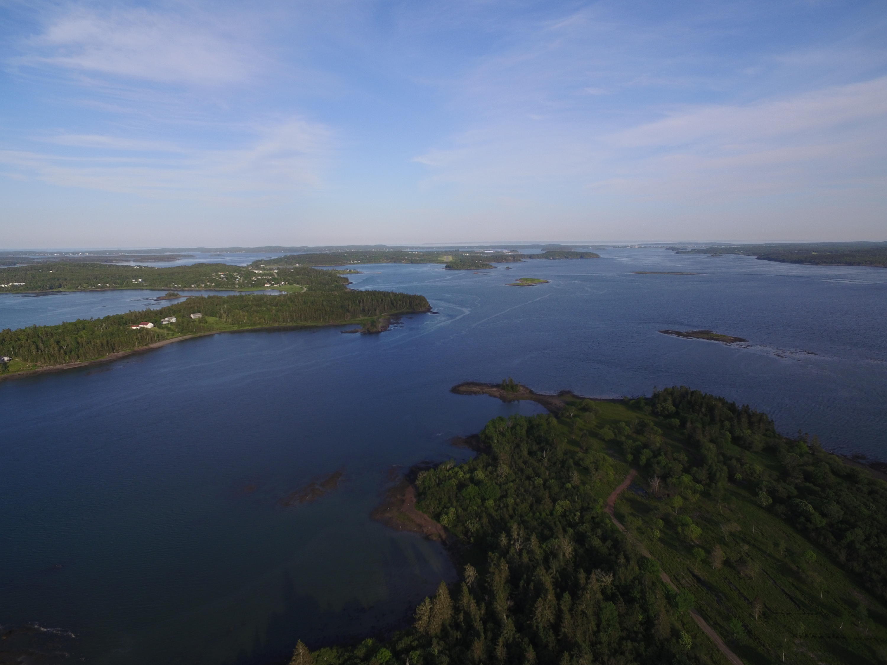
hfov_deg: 81.7
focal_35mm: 20
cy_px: 332
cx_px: 444
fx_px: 512
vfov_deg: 66.0
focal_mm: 3.61
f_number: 2.8
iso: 100
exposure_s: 1/1003
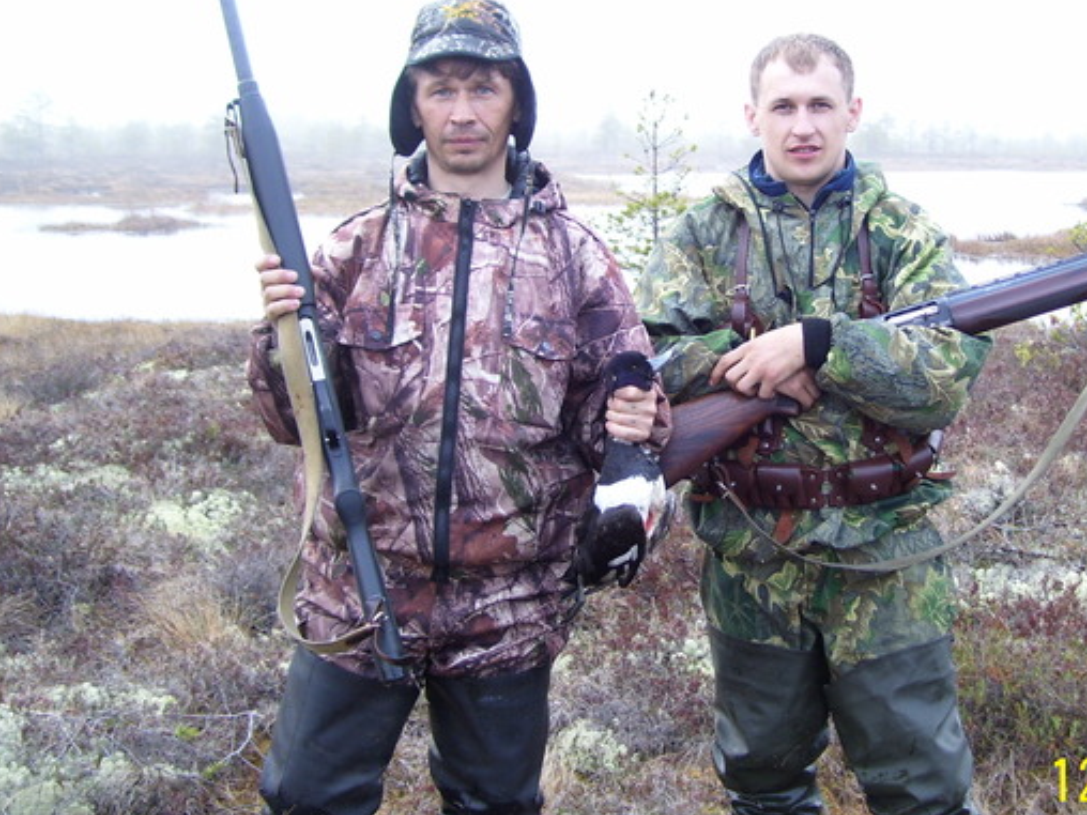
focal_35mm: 51
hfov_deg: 37.3
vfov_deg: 28.5
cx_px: 665
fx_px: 1601
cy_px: 356
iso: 80
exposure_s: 1/90
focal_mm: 6
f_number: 2.7
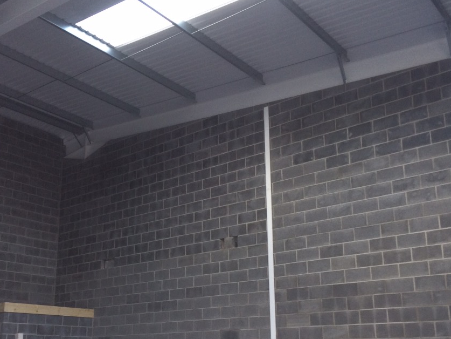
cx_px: 202
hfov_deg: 43.8
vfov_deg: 33.3
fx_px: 560
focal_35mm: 43
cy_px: 226
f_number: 2.2
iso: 80
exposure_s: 1/30
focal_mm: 4.12
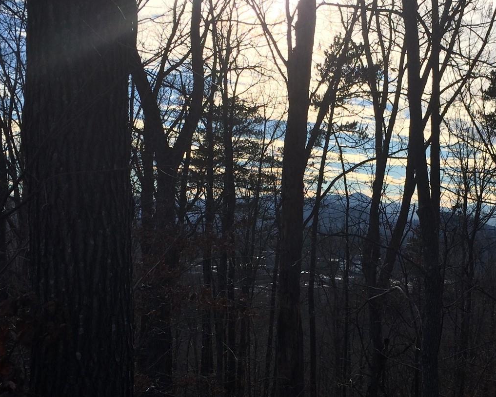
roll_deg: -1.8
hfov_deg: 32.7
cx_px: 337
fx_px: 837
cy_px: 285
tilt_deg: -2.7
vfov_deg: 26.4
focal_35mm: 57
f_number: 2.2
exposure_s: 1/4115
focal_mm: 4.15
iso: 32
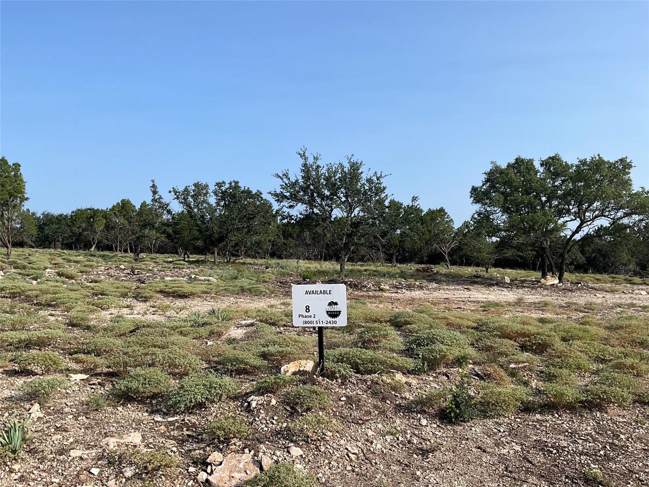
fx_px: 544
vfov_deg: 48.2
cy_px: 244
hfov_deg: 61.7
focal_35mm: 29
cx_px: 324
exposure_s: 1/1984
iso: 25
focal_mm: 3
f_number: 1.8
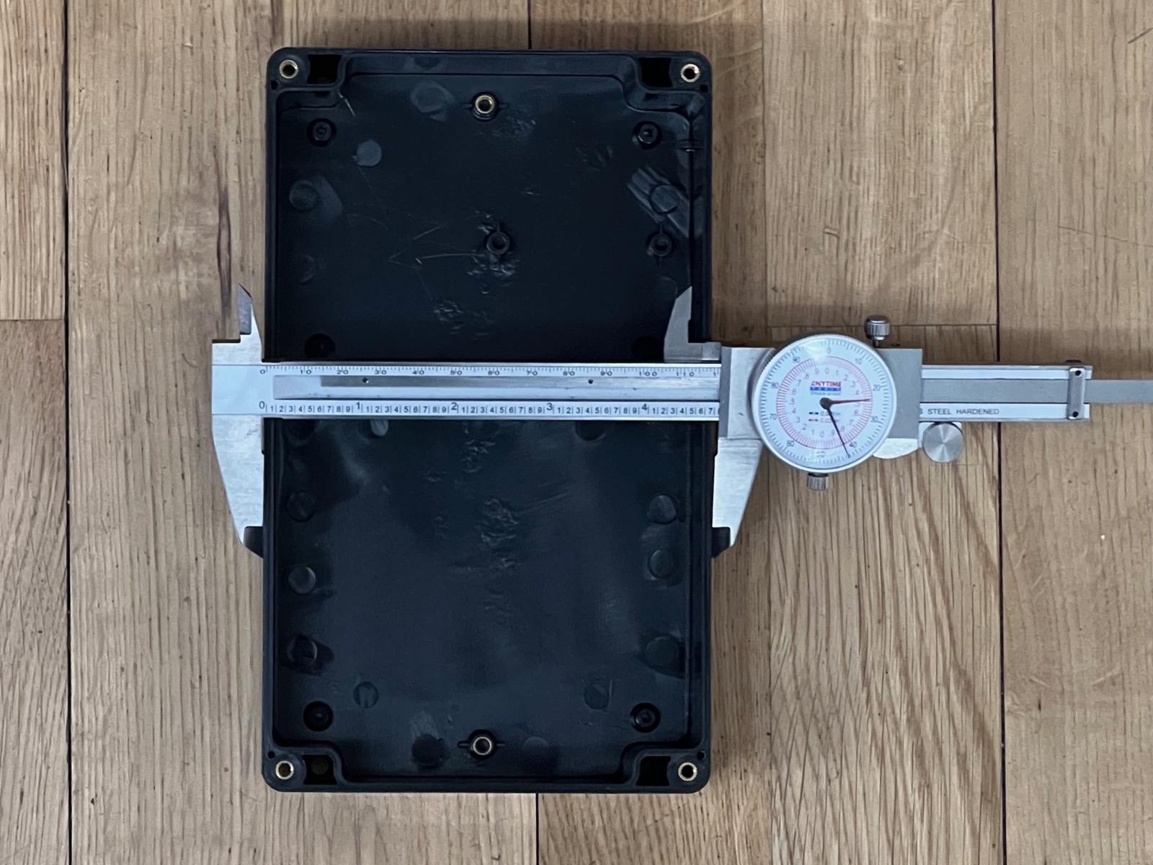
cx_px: 576
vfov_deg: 19.1
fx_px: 2565
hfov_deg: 25.3
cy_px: 432
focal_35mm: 77
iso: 320
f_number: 2.8
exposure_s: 1/59
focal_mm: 9
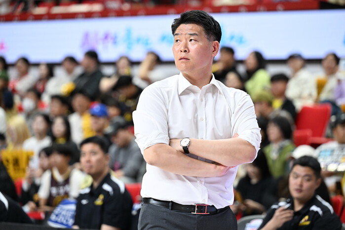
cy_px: 115
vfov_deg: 7.8
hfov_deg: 11.7
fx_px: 1677
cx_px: 172
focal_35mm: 175
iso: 3200
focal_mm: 175
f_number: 3.5
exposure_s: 1/1000
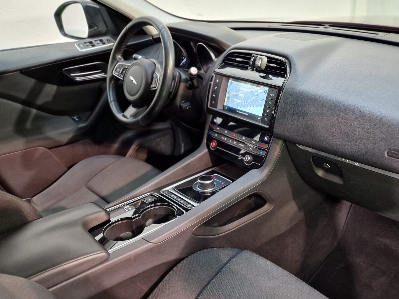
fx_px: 369
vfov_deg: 44.1
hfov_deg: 56.1
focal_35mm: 32
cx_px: 252
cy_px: 161
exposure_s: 1/33
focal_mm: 6.4
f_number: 1.8
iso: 400
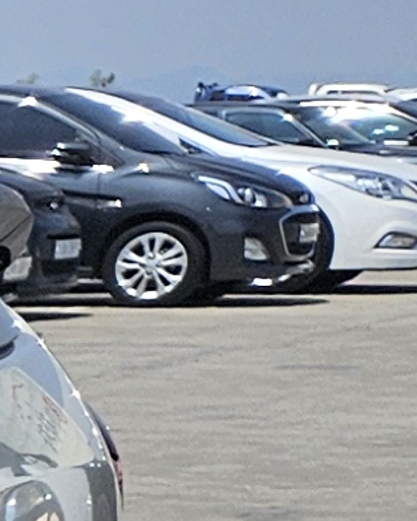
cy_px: 1146
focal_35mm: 229
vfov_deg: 7.9
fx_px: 3530
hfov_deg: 4.8
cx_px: -2082
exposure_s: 1/4176
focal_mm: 5.4
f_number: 1.8
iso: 25
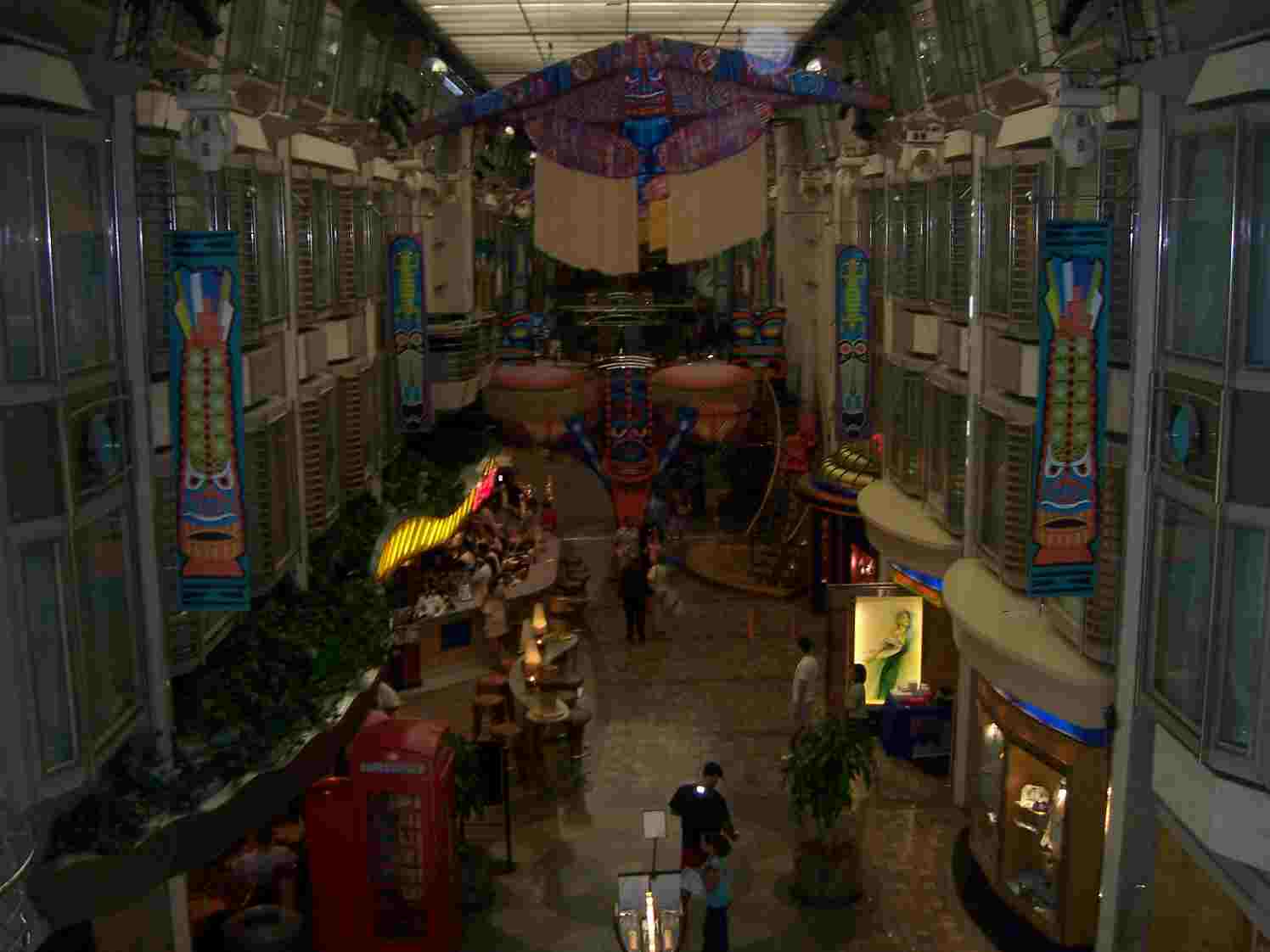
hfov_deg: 51.4
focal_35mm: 36
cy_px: 476
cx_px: 635
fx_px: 1321
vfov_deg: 39.7
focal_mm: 6
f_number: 3
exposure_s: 1/60
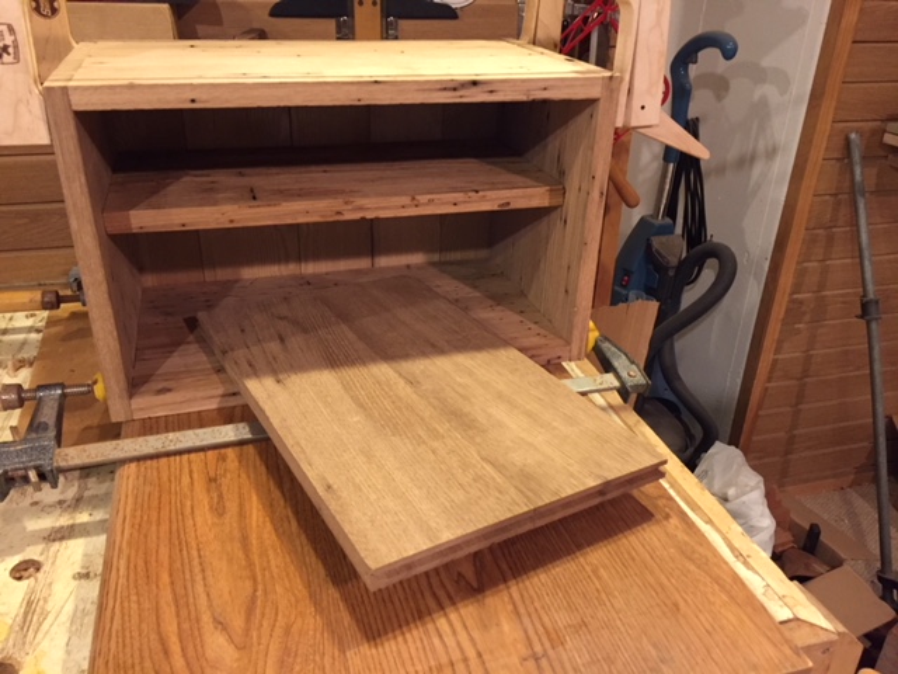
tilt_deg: -26.7
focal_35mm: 29
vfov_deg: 48.2
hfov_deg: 61.7
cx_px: 449
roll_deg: -2.1
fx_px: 752
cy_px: 337
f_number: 2.2
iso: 250
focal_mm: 4.15
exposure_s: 1/15
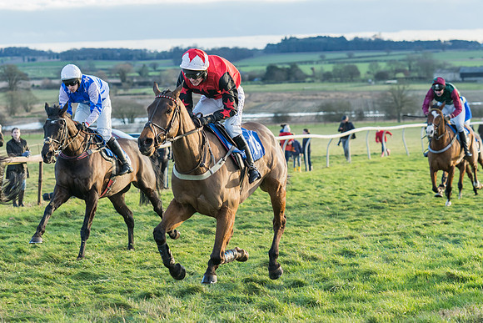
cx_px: 180
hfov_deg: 15.4
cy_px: 158
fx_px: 1783
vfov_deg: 10.3
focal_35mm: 133
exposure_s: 1/1000
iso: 800
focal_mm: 92
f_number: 4
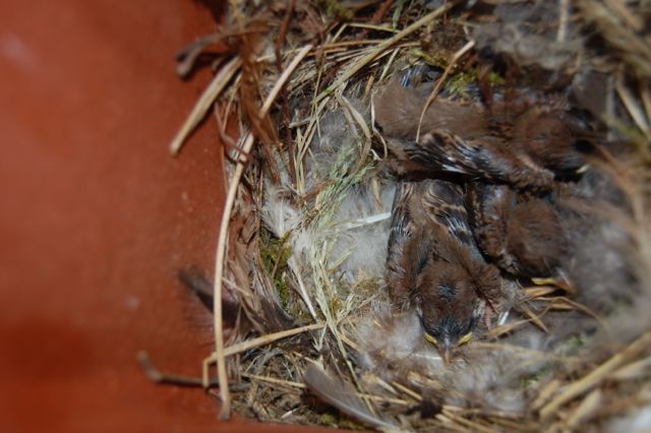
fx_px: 759
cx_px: 326
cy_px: 216
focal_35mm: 42
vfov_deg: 31.9
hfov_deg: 46.4
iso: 250
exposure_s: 1/60
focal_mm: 28
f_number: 4.2
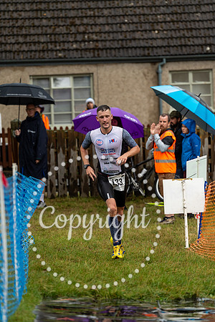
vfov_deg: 11.4
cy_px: 161
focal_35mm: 180
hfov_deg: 7.6
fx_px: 1612
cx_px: 108
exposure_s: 1/1000
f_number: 3.5
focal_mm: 180
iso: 1000
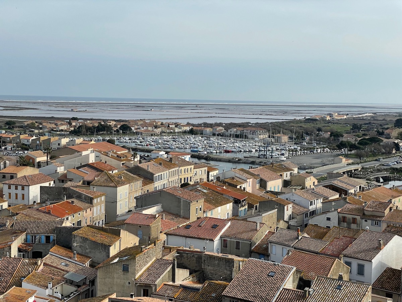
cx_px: 201
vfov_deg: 28.0
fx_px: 604
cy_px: 151
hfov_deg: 36.8
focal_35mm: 52
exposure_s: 1/1370
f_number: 2
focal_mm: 6
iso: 25
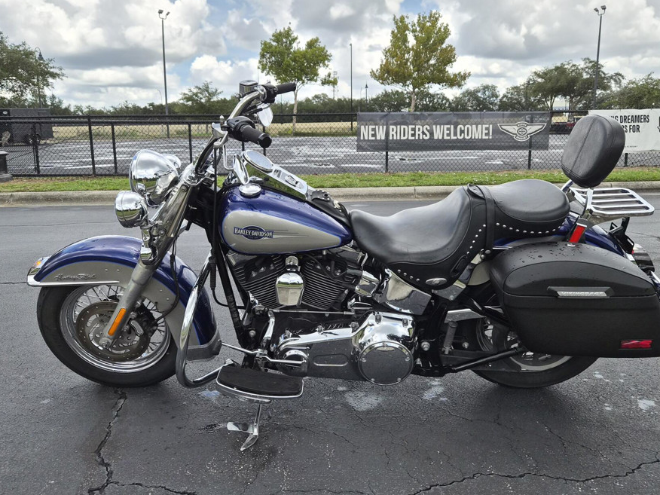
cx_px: 339
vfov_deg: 49.7
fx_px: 534
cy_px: 231
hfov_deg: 63.4
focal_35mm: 28
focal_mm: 5.4
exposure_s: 1/4688
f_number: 1.8
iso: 80
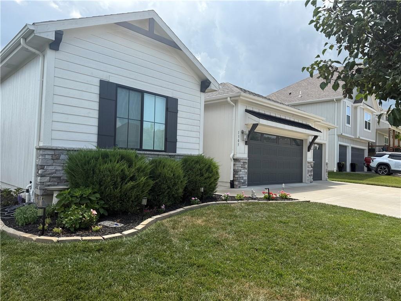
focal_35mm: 24
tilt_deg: +3.0
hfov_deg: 71.6
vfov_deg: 56.8
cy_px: 150
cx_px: 200
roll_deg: -2.1
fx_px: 278
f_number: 1.78
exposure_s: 1/2611
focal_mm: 6.76
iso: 80
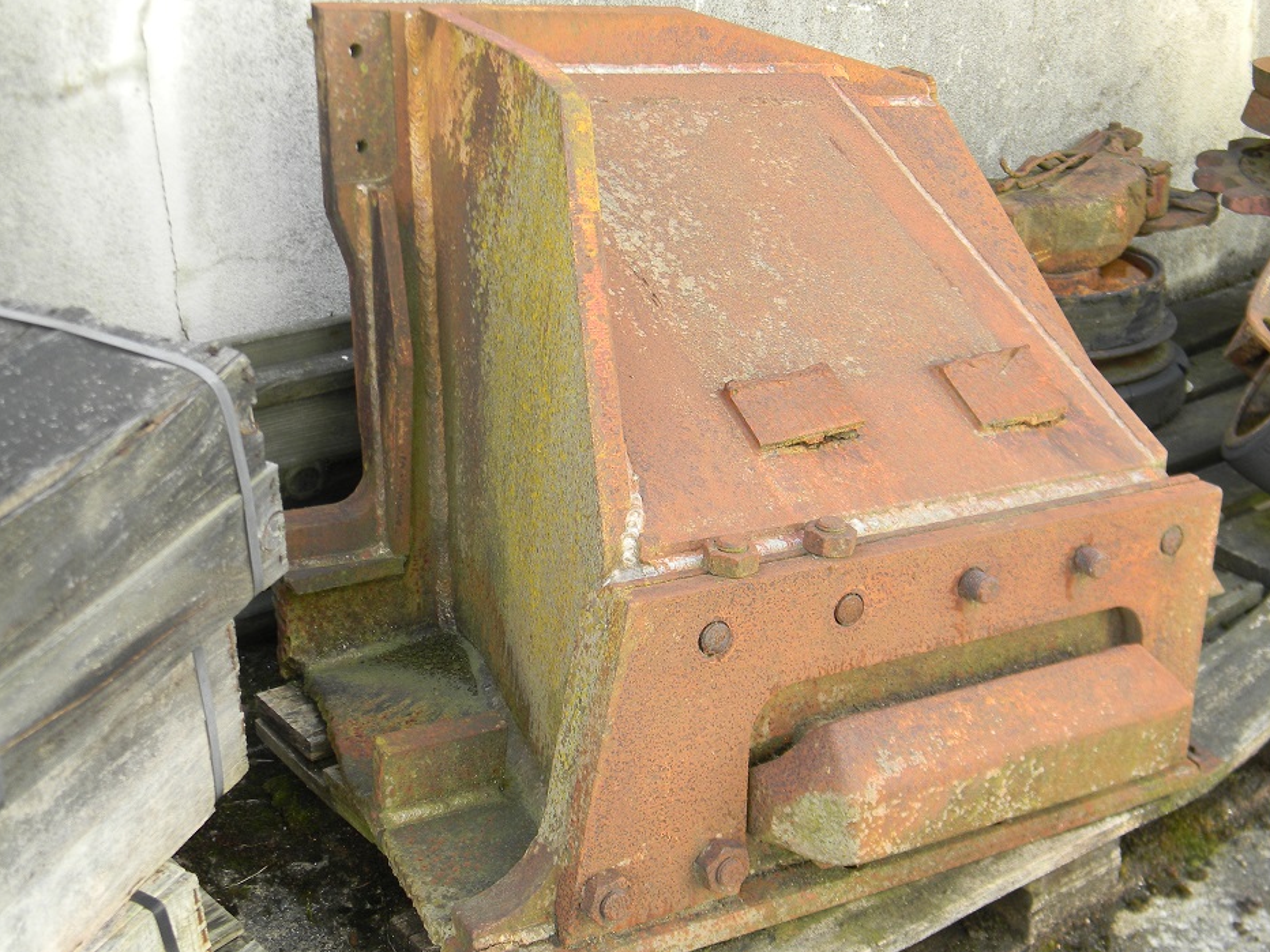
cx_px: 680
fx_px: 1614
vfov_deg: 32.9
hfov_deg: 42.9
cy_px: 459
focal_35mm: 44
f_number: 3.8
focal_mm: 7.3
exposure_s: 1/120
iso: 80
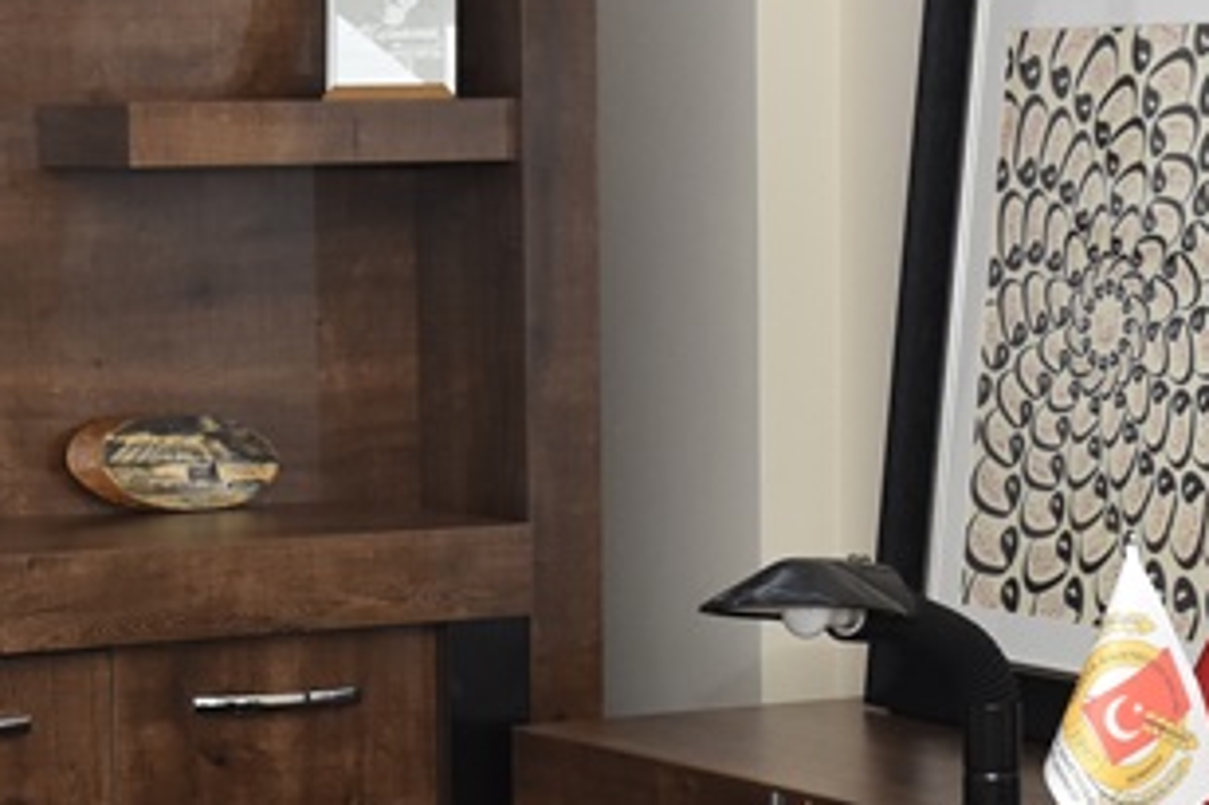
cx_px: 561
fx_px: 4520
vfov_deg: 10.1
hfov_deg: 15.2
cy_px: 724
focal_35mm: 135
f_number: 7.1
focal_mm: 27
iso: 1000
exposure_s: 1/60
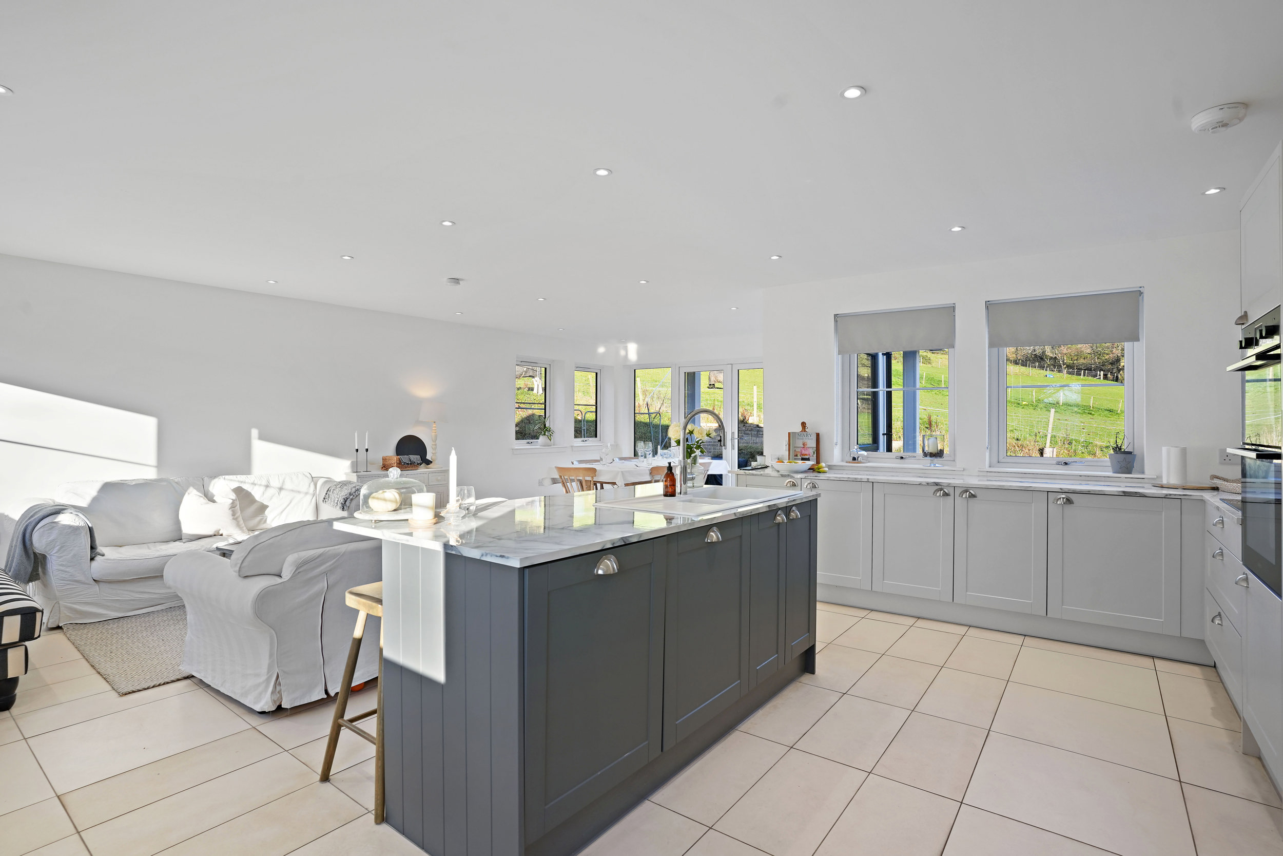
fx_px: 606
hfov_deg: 93.3
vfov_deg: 70.4
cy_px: 428
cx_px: 642
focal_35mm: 17
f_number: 8
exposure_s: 1/15
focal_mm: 17
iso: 250
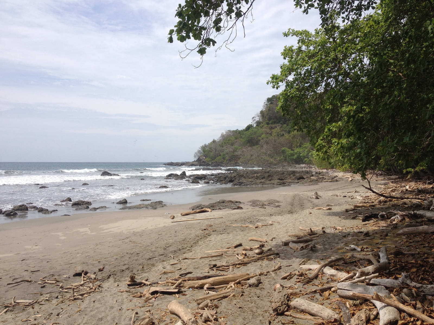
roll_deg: +0.2
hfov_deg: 52.6
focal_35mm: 35
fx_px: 439
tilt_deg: -2.1
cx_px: 217
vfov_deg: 40.7
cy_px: 162
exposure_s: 1/2632
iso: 50
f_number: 2.4
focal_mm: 4.28
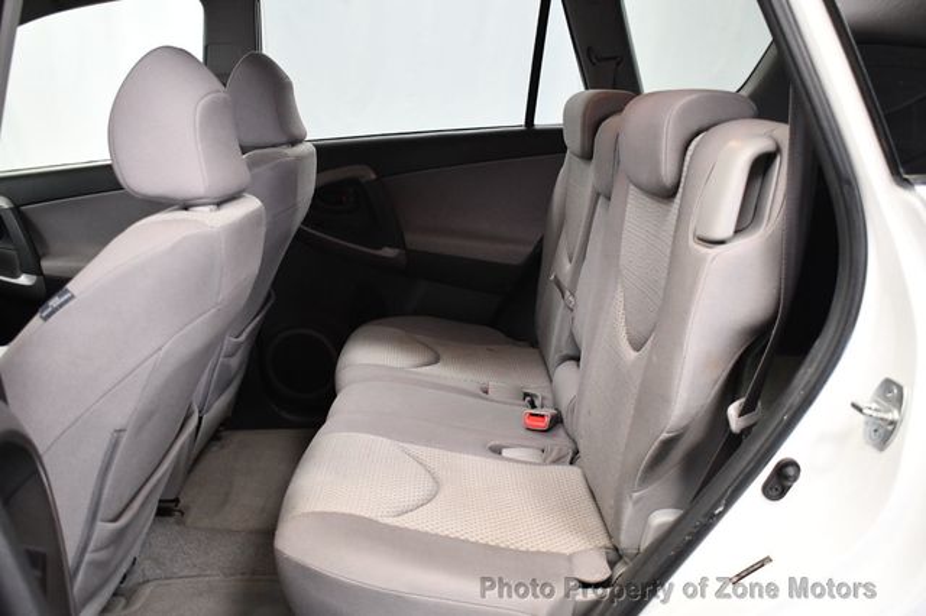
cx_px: 463
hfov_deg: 55.8
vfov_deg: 38.8
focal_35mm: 34
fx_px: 874
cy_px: 308
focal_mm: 23
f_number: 3.8
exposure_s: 1/80
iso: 3200
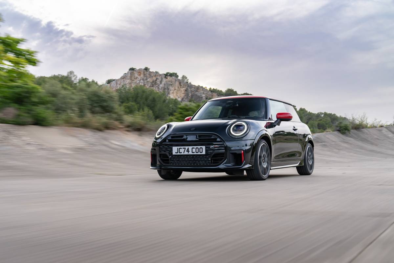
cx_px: 197
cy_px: 132
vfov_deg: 28.1
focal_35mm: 48
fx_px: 525
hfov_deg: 41.1
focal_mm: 48
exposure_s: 1/25
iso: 100
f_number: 5.6
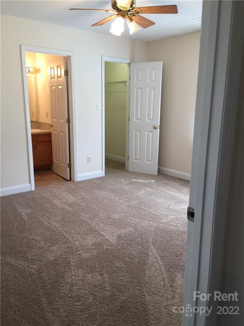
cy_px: 163
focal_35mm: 29
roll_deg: +0.2
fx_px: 273
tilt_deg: -13.7
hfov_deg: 48.2
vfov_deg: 61.7
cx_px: 122
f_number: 2.2
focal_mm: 4.15
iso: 40
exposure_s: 1/30
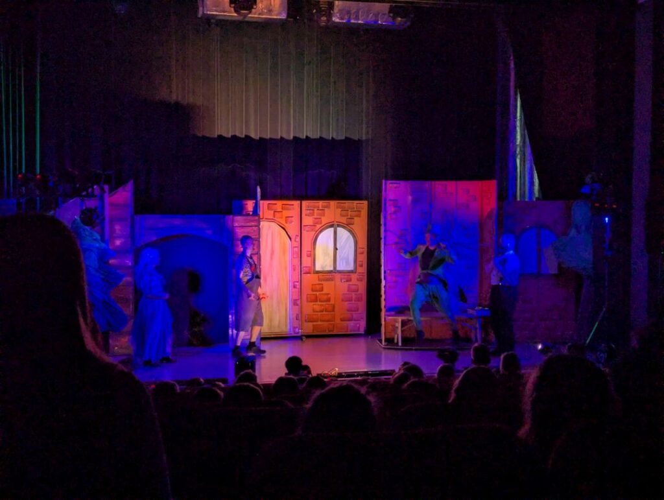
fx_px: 922
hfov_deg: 39.6
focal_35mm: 48
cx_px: 332
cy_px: 250
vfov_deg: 30.3
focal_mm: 6.81
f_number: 1.85
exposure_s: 1/65.1
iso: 287
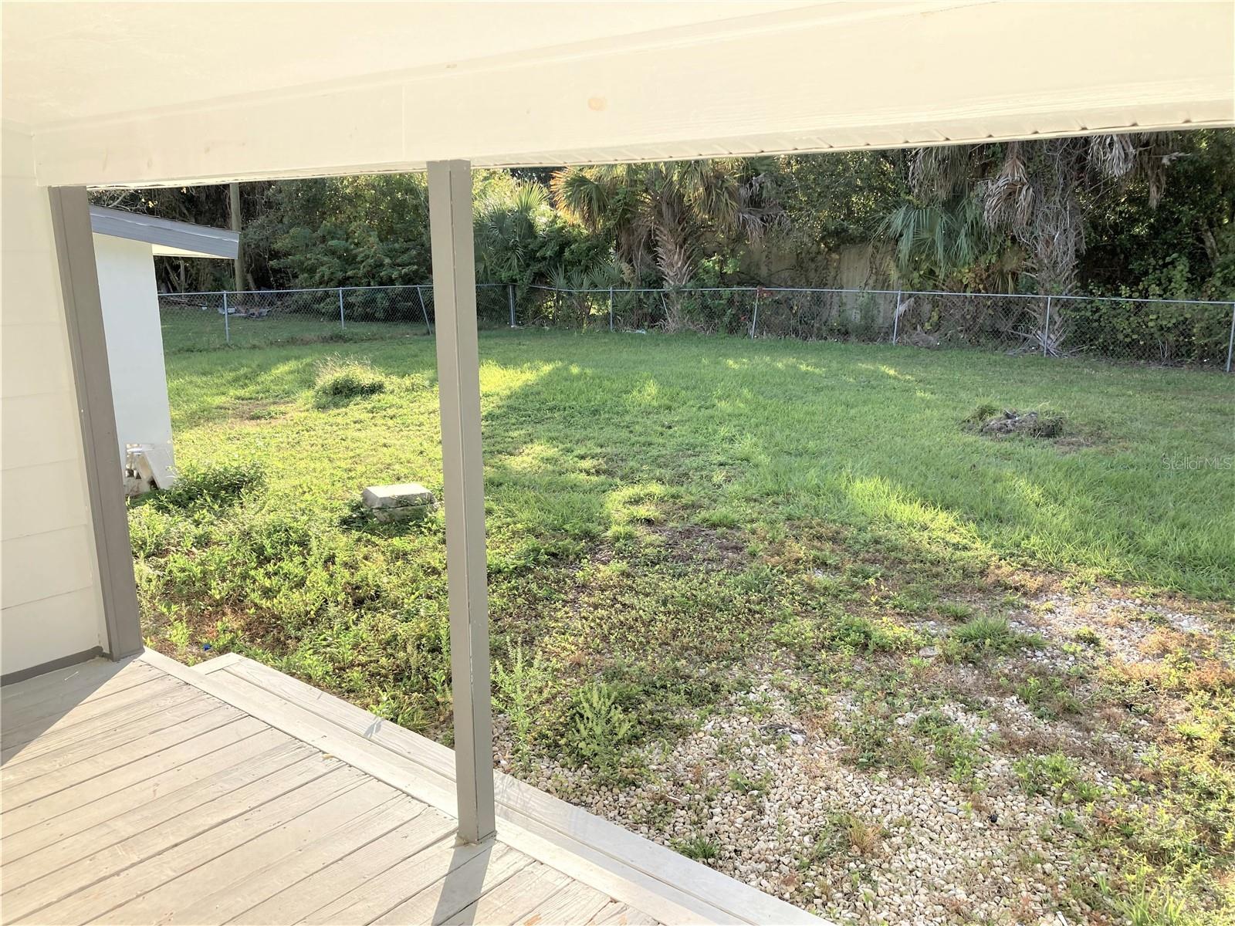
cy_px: 463
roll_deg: +0.4
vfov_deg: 49.7
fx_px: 999
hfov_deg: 63.4
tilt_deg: -12.6
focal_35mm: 28
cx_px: 618
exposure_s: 1/486
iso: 20
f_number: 1.8
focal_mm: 3.99
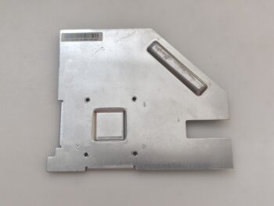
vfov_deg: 40.7
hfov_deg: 52.6
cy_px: 103
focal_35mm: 35
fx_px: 277
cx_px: 137
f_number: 1.6
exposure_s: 1/50
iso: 250
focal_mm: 6.57
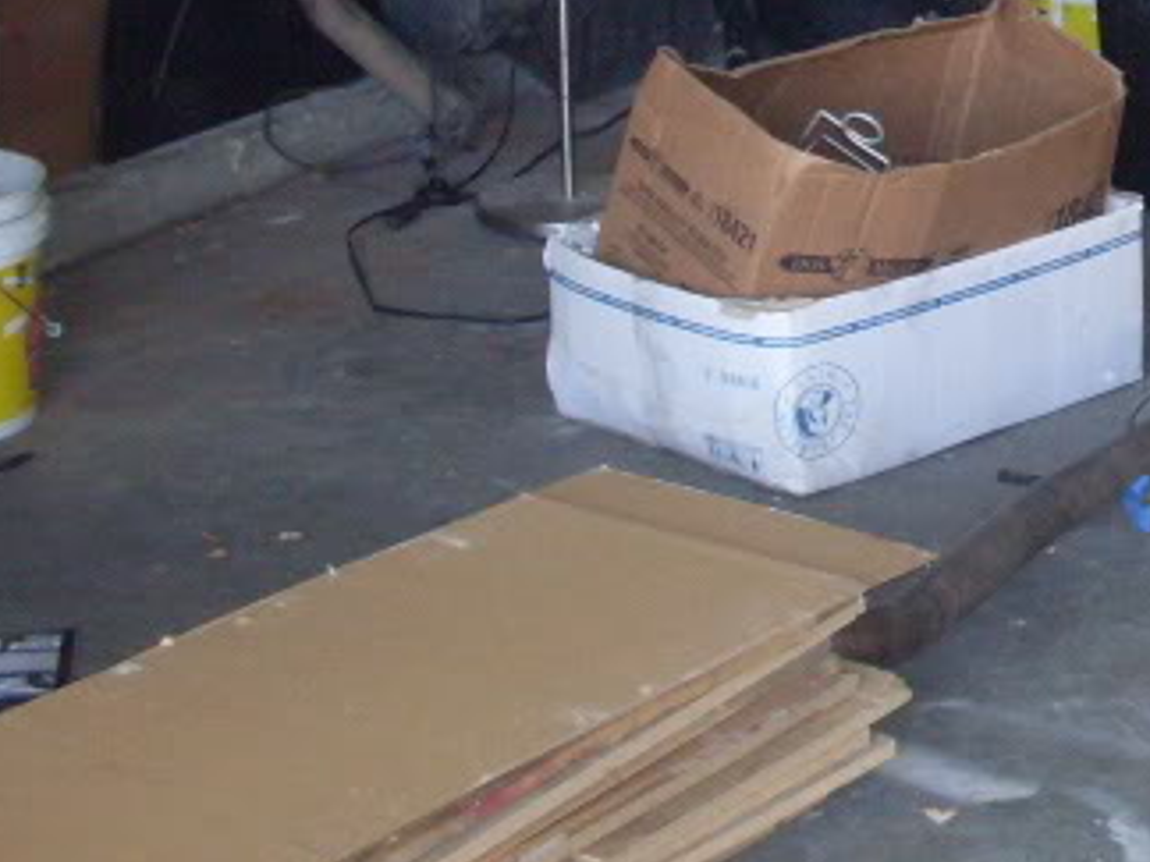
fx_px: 3987
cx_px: 1565
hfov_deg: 15.5
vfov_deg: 11.9
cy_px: -348
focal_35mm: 120
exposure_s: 1/45
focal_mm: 6.3
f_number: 2.8
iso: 120
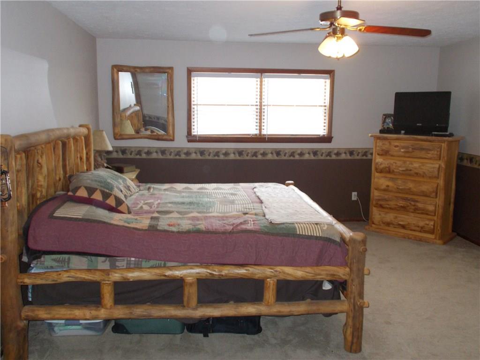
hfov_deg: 54.0
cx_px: 240
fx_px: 471
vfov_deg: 41.8
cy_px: 180
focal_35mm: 34
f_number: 3.6
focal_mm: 6
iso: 320
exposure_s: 1/25
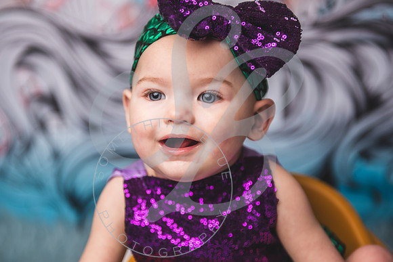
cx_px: 176
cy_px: 145
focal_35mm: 73
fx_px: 797
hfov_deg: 27.7
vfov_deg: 18.7
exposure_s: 1/160
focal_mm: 66
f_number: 2.8
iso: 100
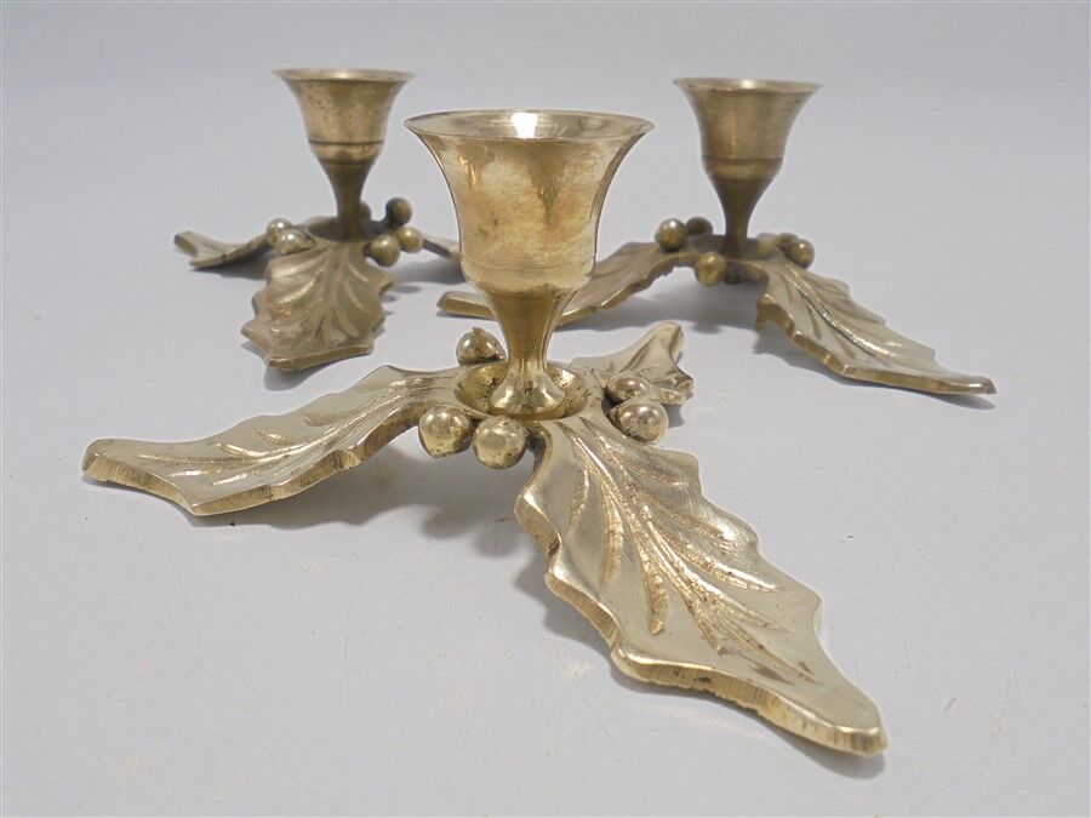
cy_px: 409
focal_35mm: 29
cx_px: 546
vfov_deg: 48.2
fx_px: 914
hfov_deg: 61.7
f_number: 3.7
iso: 100
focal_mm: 5.3
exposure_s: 1/80
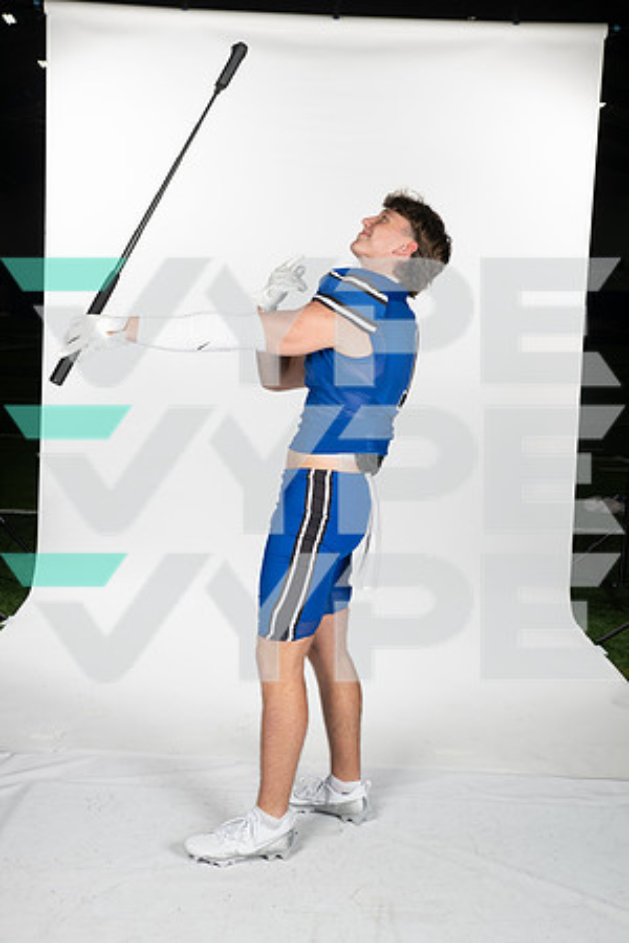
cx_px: 314
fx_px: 1205
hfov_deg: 29.2
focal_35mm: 46
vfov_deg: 42.7
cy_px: 472
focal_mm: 46
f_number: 7.1
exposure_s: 1/400
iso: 250
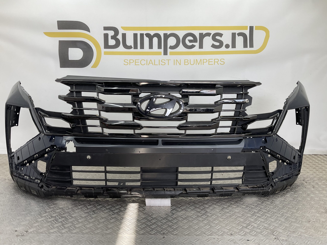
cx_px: 164
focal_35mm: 29
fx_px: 274
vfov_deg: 48.2
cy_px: 122
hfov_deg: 61.7
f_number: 1.8
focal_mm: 3
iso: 16
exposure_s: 1/120
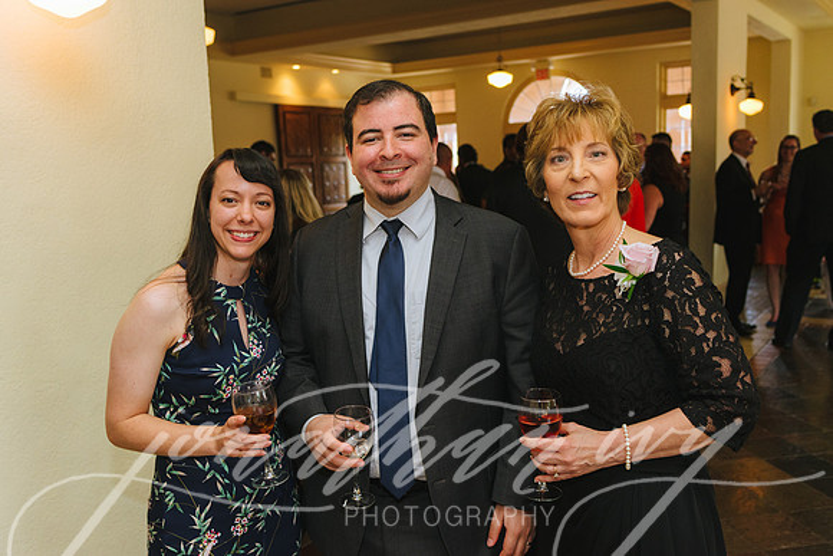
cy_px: 278
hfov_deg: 54.4
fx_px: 810
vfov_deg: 37.9
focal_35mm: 35
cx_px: 416
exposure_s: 1/160
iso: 1600
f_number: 4
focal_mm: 35
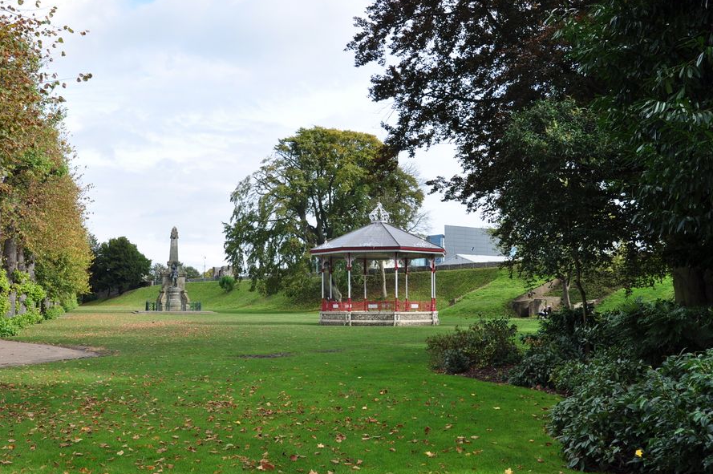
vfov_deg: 35.0
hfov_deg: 50.7
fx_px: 752
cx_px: 354
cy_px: 225
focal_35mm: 38
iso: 200
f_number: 9
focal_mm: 22
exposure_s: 1/125
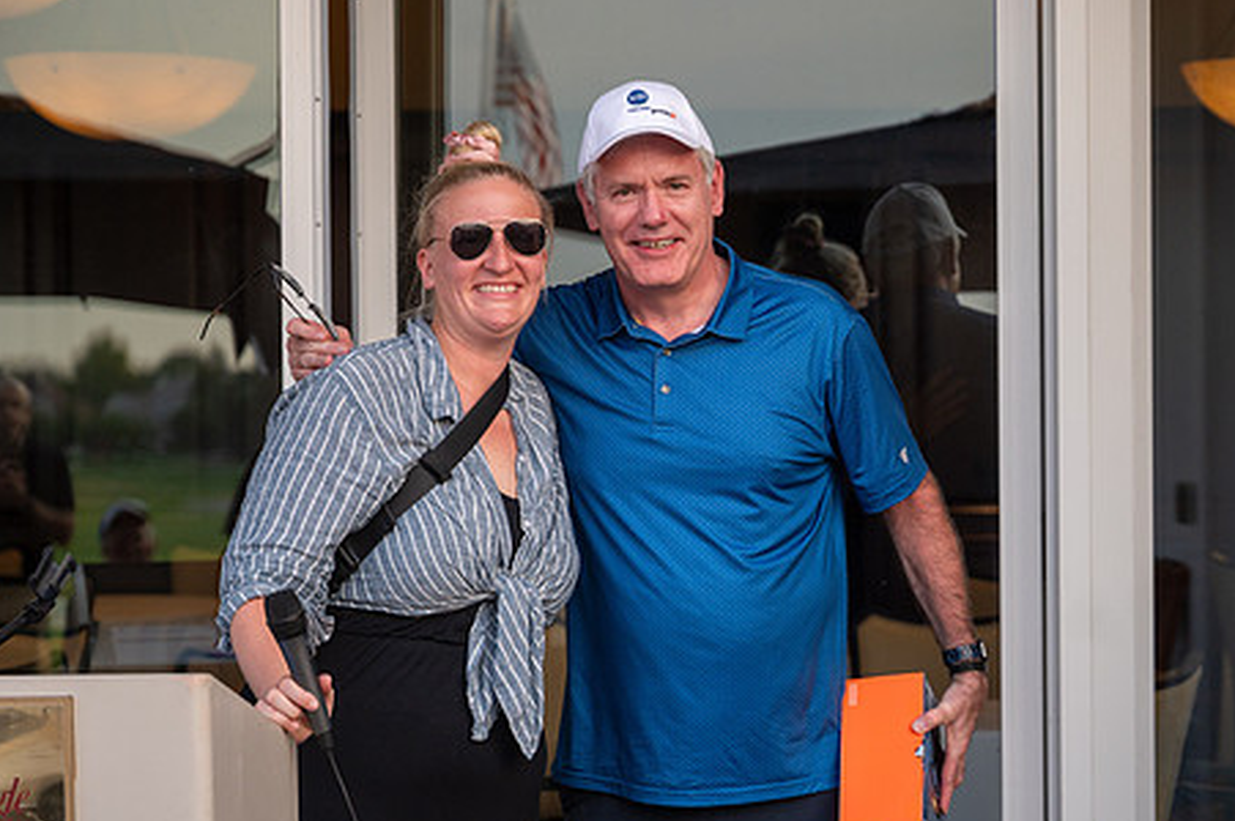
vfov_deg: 13.3
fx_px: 3531
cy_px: 465
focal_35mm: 103
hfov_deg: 19.8
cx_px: 799
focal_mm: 70
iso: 500
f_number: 4
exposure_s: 1/500
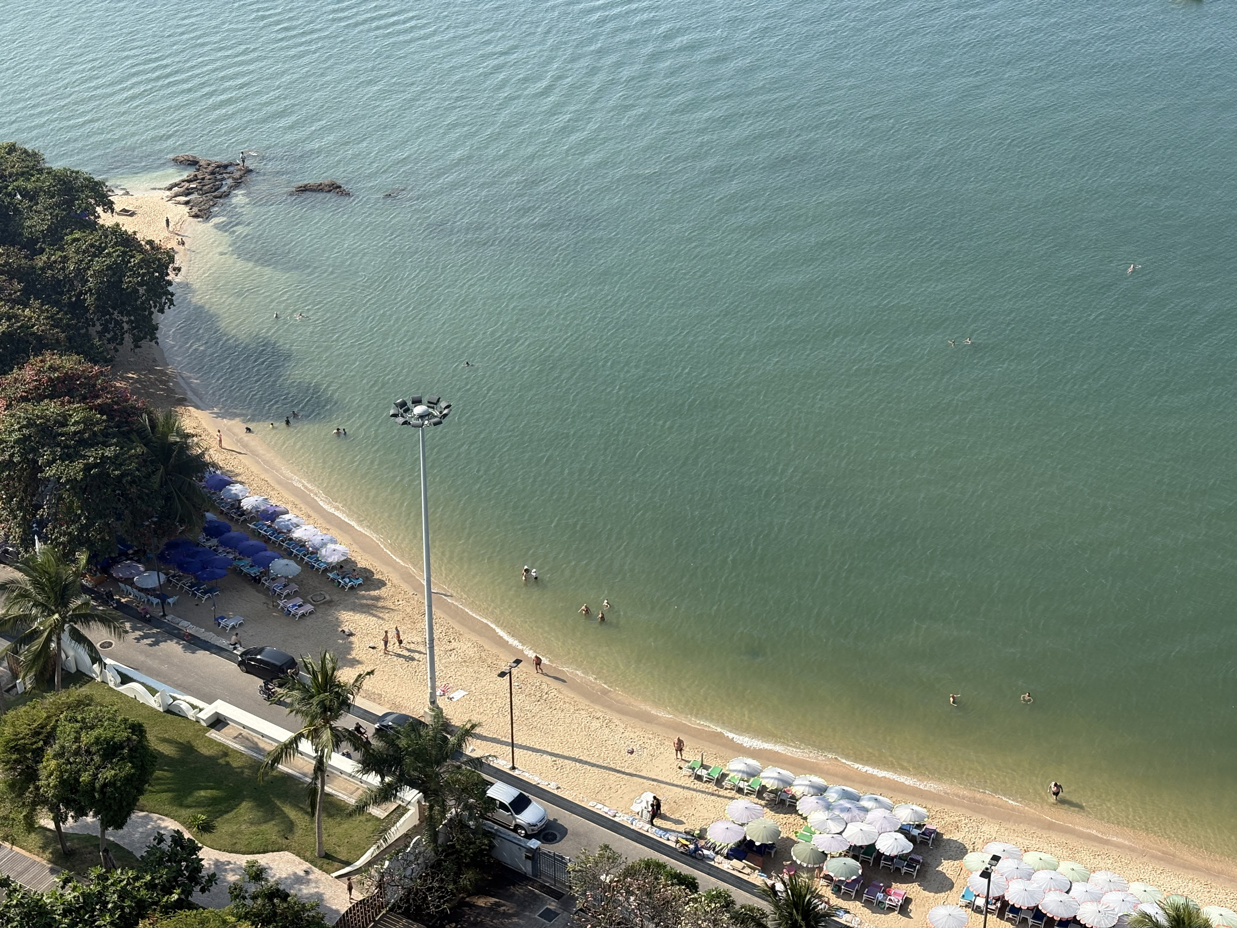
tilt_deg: -30.3
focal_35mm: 52
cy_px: 464
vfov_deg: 28.0
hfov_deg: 36.8
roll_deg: +1.0
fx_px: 1858
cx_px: 618
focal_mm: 5.96
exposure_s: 1/2075
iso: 32
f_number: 1.6
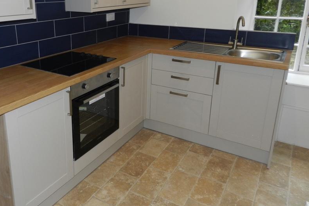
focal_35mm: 31
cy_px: 72
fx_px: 266
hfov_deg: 59.2
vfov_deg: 41.9
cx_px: 110
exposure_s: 1/30
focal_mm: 4
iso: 200
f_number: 3.4
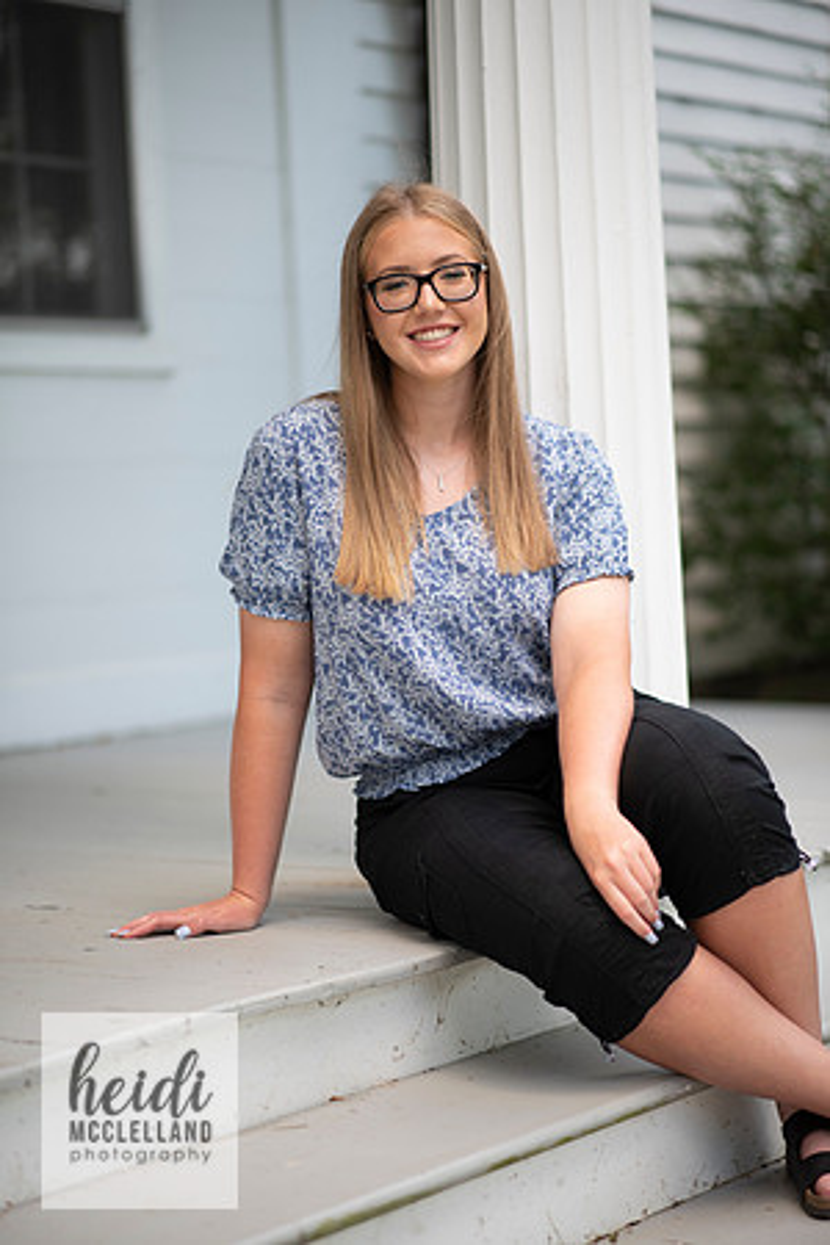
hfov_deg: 16.1
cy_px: 622
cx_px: 415
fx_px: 2939
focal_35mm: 85
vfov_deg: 23.9
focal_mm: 85
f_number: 1.8
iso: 125
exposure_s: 1/200
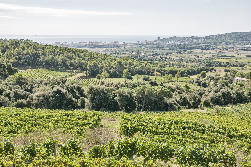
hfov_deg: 43.6
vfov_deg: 29.8
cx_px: 126
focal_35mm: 45
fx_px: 313
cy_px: 84
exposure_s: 1/640
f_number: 13
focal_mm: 30
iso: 400
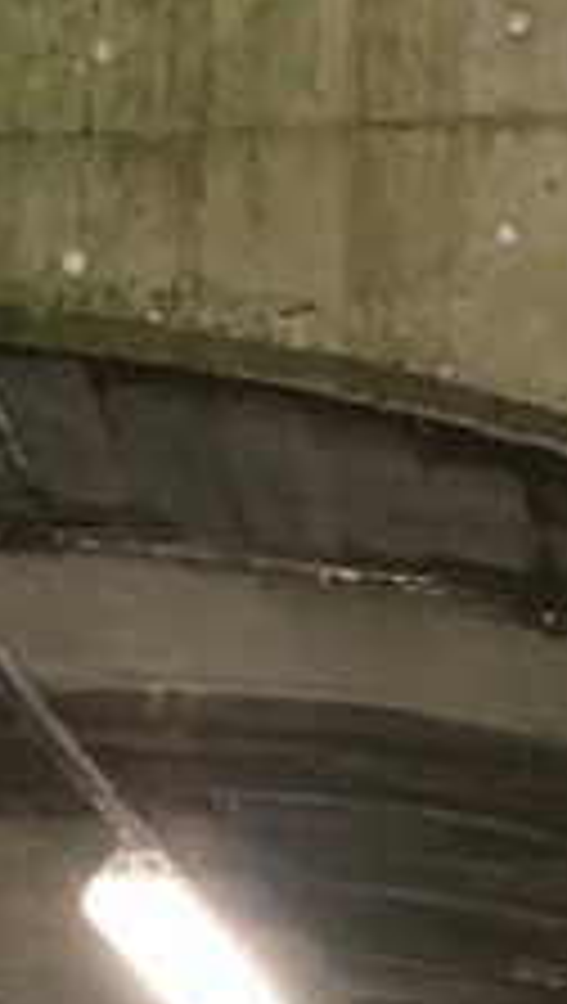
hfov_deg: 8.4
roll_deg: -2.7
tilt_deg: +4.7
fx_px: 3862
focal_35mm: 145
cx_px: 207
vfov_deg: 13.7
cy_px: 1603
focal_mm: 4.15
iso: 200
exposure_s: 1/24
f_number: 2.2
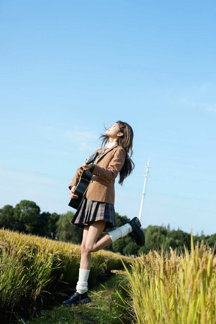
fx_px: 441
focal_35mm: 49
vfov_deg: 40.3
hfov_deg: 27.5
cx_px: 108
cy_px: 162
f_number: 3.2
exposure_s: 1/2000
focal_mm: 50
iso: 200
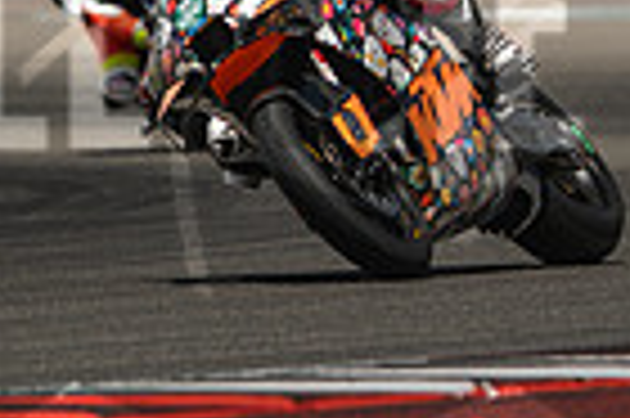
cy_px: 34
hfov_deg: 1.7
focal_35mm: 1247
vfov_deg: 1.1
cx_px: 292
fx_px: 21797
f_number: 2.5
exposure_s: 1/2000
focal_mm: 200
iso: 160
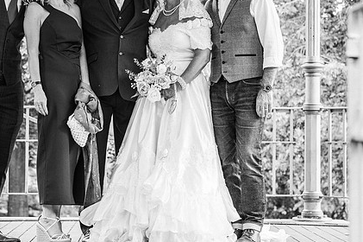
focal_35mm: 117
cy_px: 79
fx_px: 1179
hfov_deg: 17.5
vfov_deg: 11.7
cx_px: 121
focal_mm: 85
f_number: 5.6
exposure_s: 1/200
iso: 280
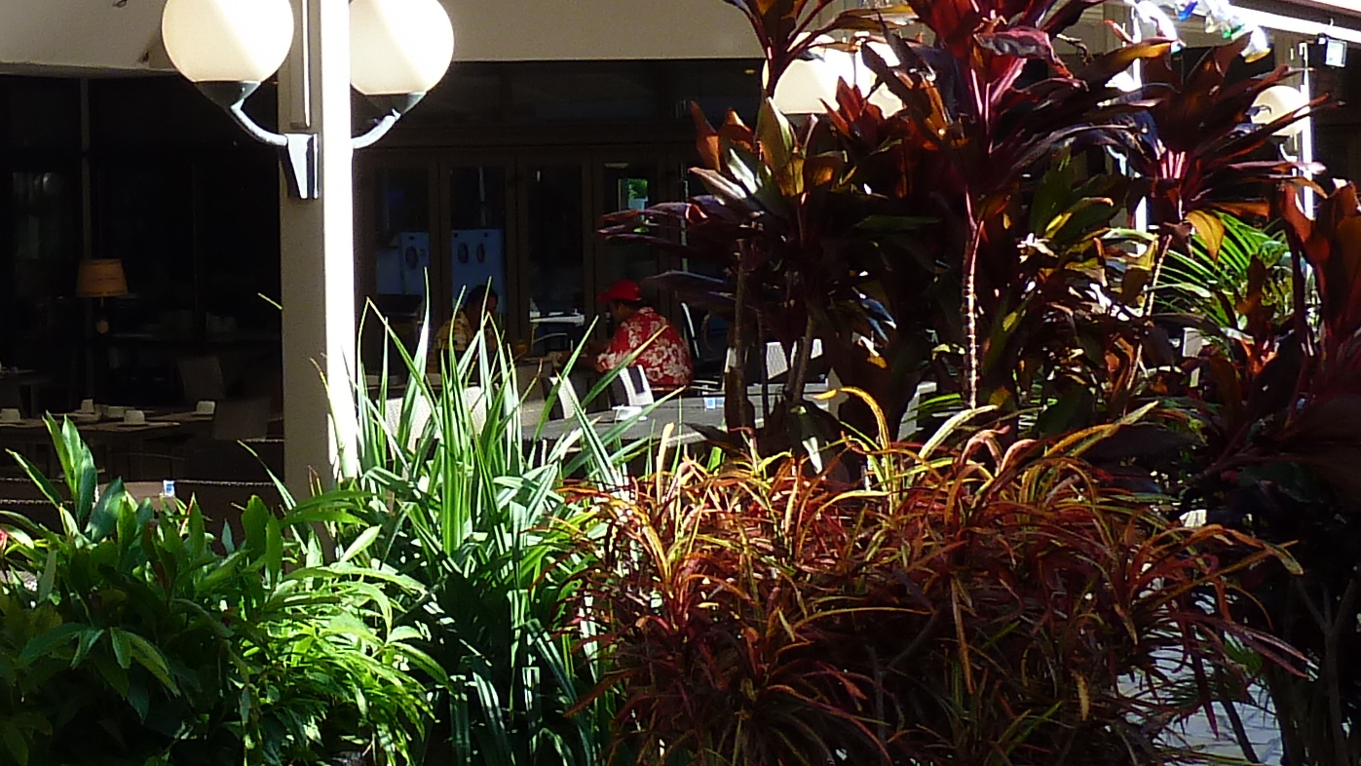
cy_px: 205
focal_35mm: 78
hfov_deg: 25.5
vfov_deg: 15.4
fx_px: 2815
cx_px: -84
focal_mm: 4.1
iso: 80
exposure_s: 1/160
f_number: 4
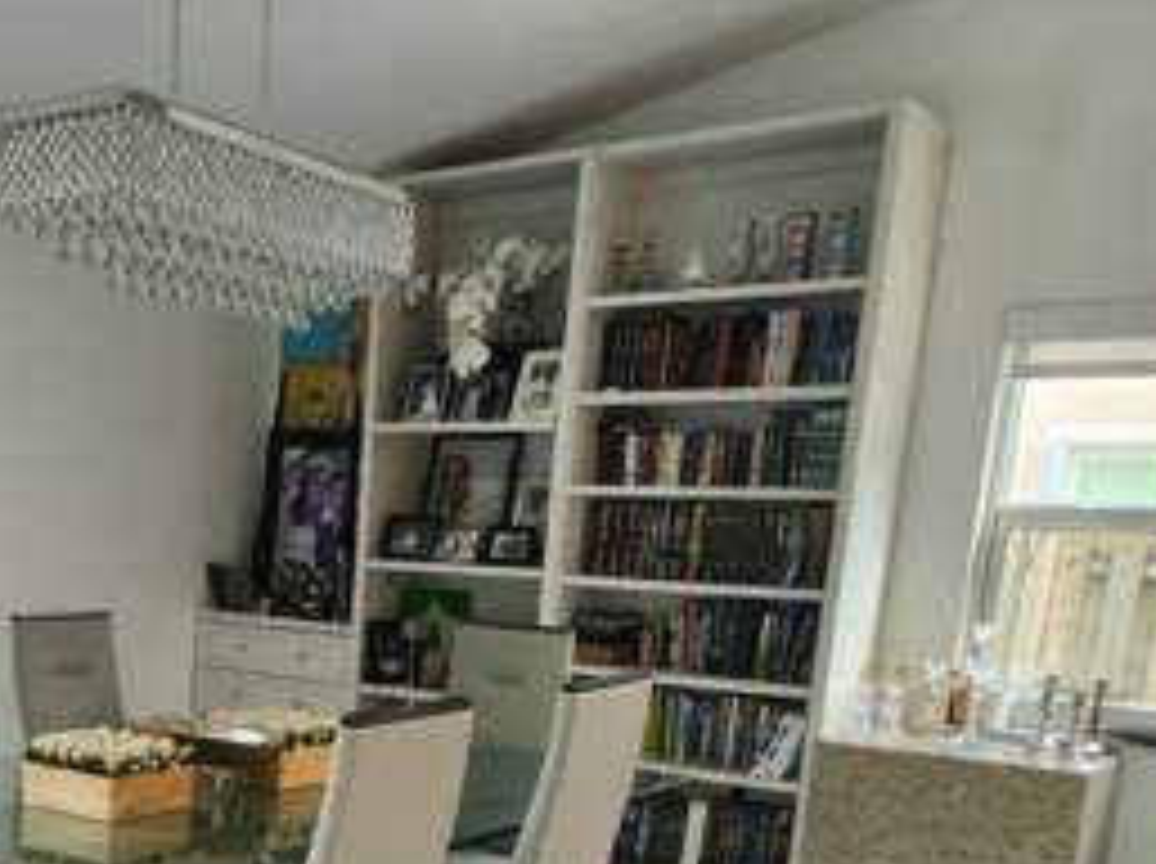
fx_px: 1434
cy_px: 794
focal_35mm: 43
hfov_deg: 41.8
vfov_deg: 31.8
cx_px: 211
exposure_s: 1/120
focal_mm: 5.4
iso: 160
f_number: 1.8
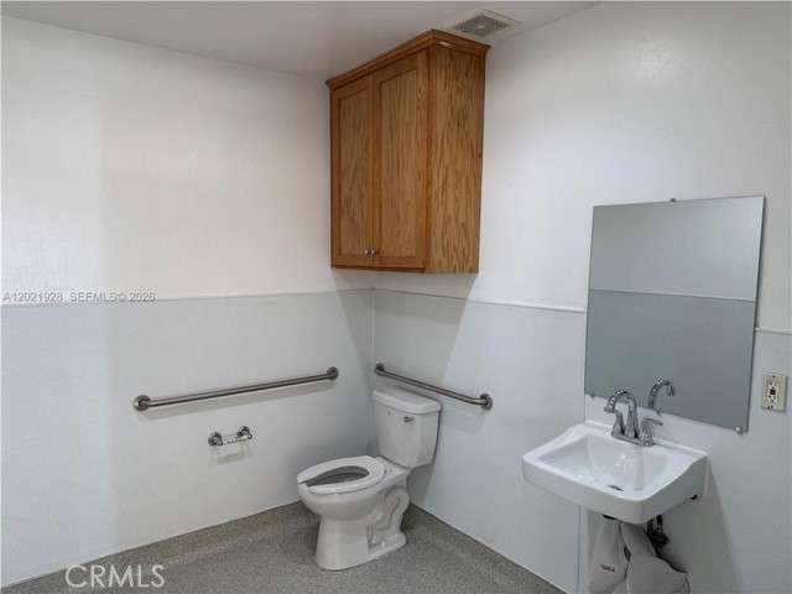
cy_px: 297
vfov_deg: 56.8
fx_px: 549
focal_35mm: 24
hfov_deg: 71.6
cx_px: 396
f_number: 1.78
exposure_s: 1/120
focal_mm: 6.76
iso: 125
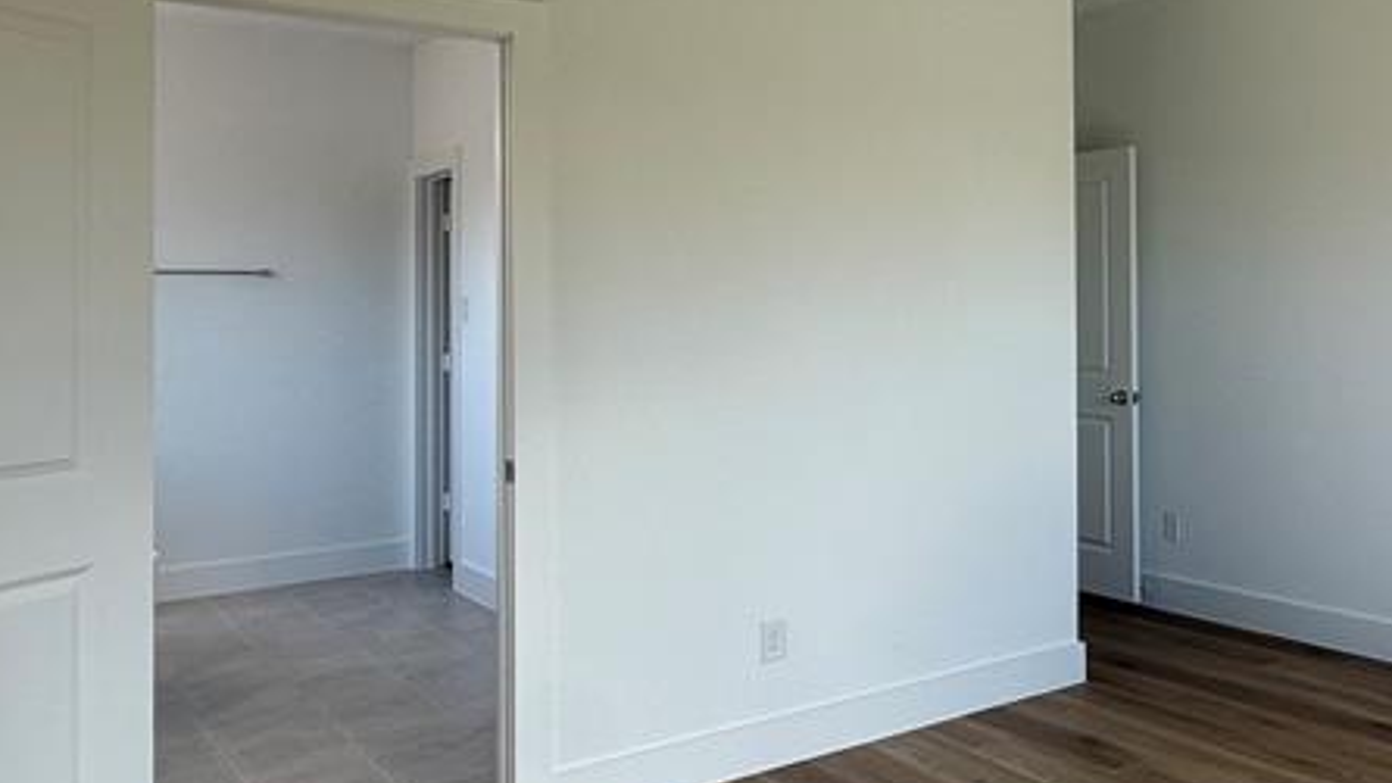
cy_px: 281
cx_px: 1117
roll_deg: +0.5
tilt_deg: +0.9
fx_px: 1292
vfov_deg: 33.5
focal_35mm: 35
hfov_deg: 52.9
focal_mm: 2.22
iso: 50
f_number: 2.2
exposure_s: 1/151
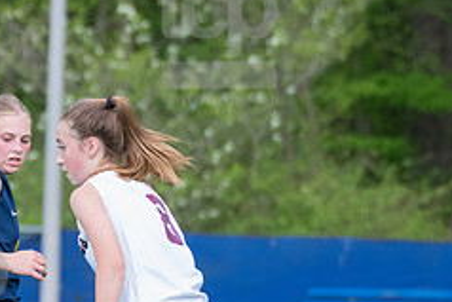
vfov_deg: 2.6
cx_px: -49
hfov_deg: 3.8
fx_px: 6734
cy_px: 299
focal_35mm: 536
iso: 2000
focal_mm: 220
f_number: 5.6
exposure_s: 1/2000
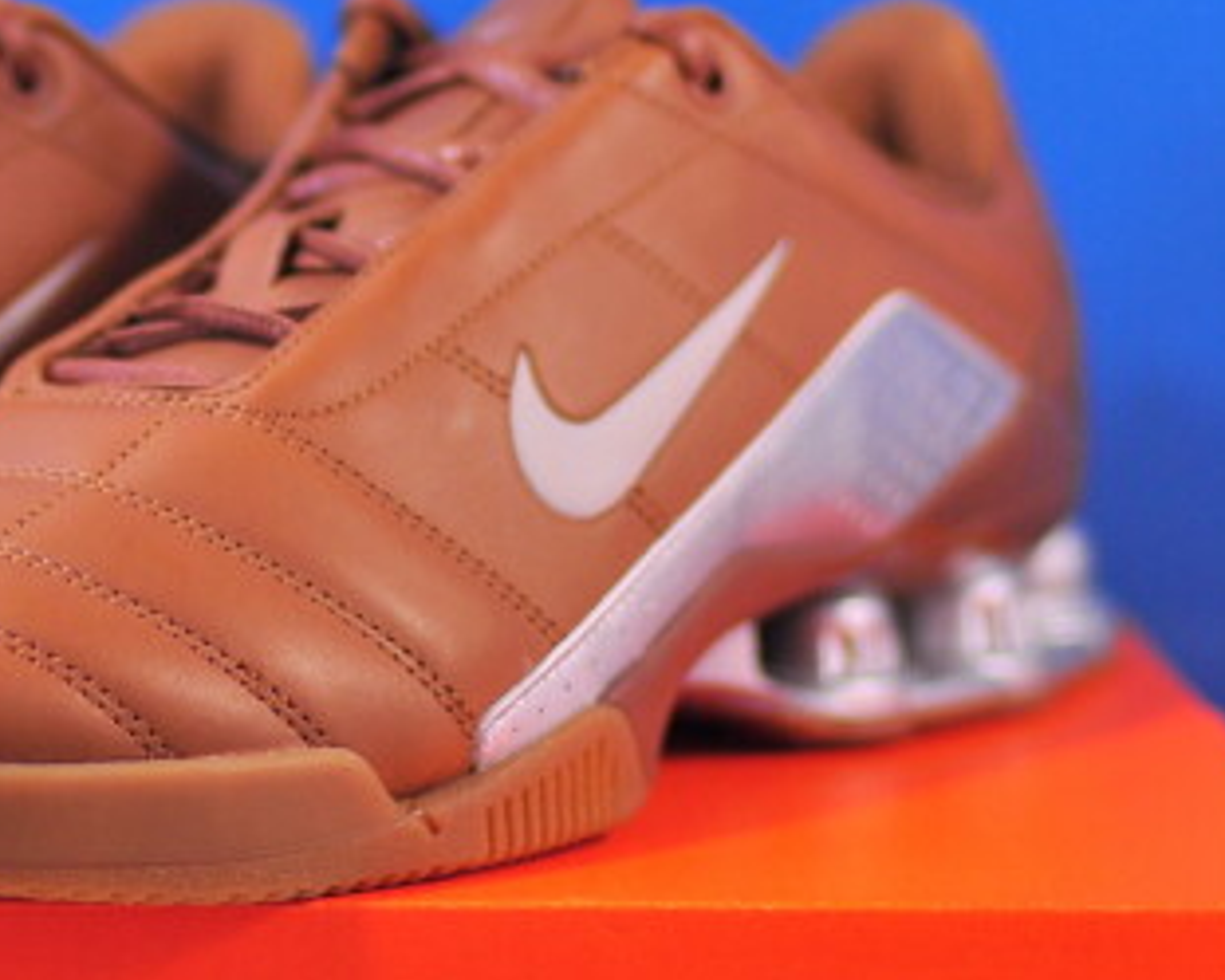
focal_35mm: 181
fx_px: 6564
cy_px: 89
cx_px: 79
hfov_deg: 10.6
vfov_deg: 8.5
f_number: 2
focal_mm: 50
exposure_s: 1/320
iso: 250
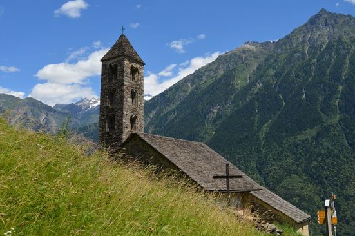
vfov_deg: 35.4
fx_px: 370
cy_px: 112
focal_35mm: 38
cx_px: 168
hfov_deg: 51.3
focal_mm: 23
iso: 100
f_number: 8
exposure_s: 1/250
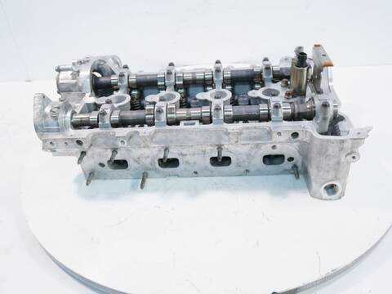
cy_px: 147
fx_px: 362
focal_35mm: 32
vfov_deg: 44.2
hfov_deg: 56.8
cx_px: 196
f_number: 4
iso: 320
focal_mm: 16
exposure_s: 1/60
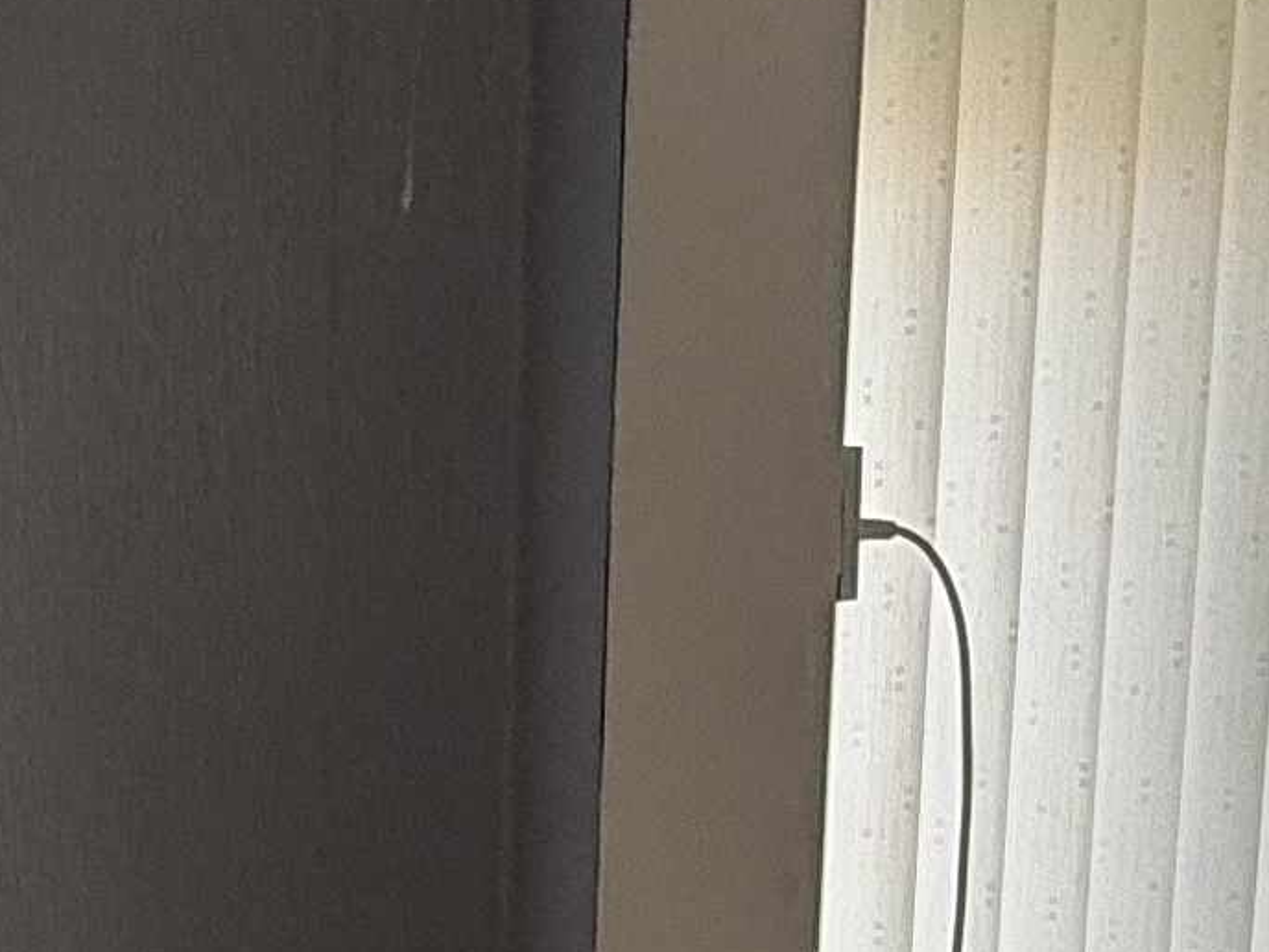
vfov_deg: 17.2
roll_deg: +1.3
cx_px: -352
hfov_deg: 21.7
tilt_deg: -9.1
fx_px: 3006
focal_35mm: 82
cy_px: 1138
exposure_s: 1/108
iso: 50
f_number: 2.2
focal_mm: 2.22
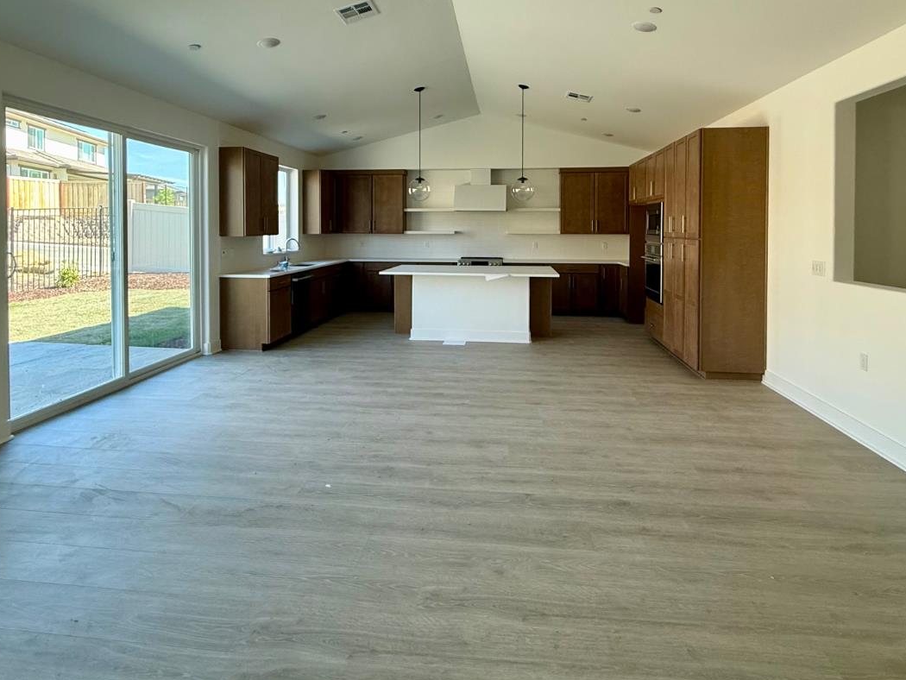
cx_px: 455
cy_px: 236
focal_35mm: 20
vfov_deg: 64.6
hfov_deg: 81.7
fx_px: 524
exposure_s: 1/99
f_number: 2.2
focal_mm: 2.22
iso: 125
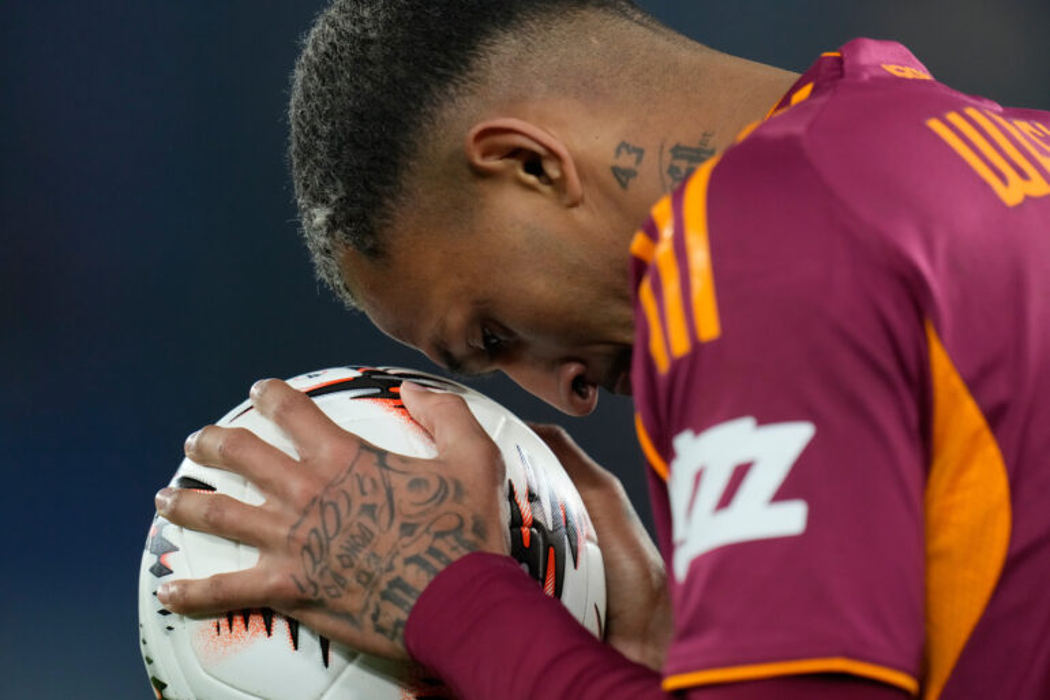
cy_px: 350
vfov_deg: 3.4
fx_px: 11663
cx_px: 525
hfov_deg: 5.2
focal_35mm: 400
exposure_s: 1/1600
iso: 4000
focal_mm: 400
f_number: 3.5
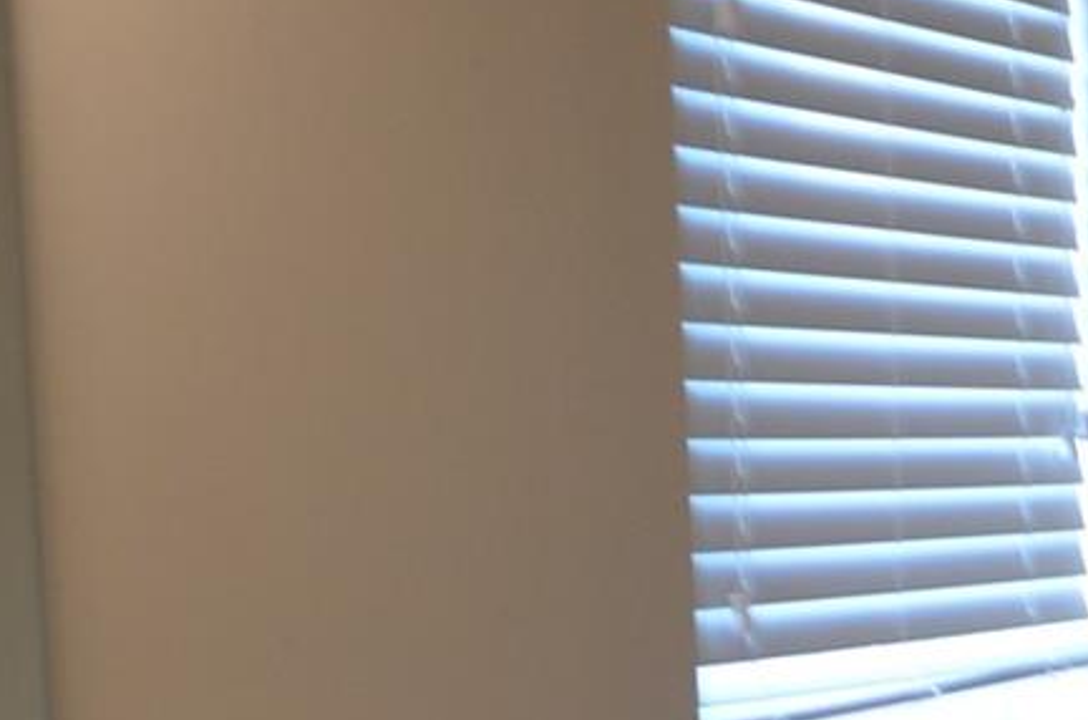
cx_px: 1879
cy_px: 1035
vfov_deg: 10.3
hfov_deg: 14.4
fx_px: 3860
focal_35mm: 128
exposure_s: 1/80
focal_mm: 18
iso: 400
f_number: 4.5
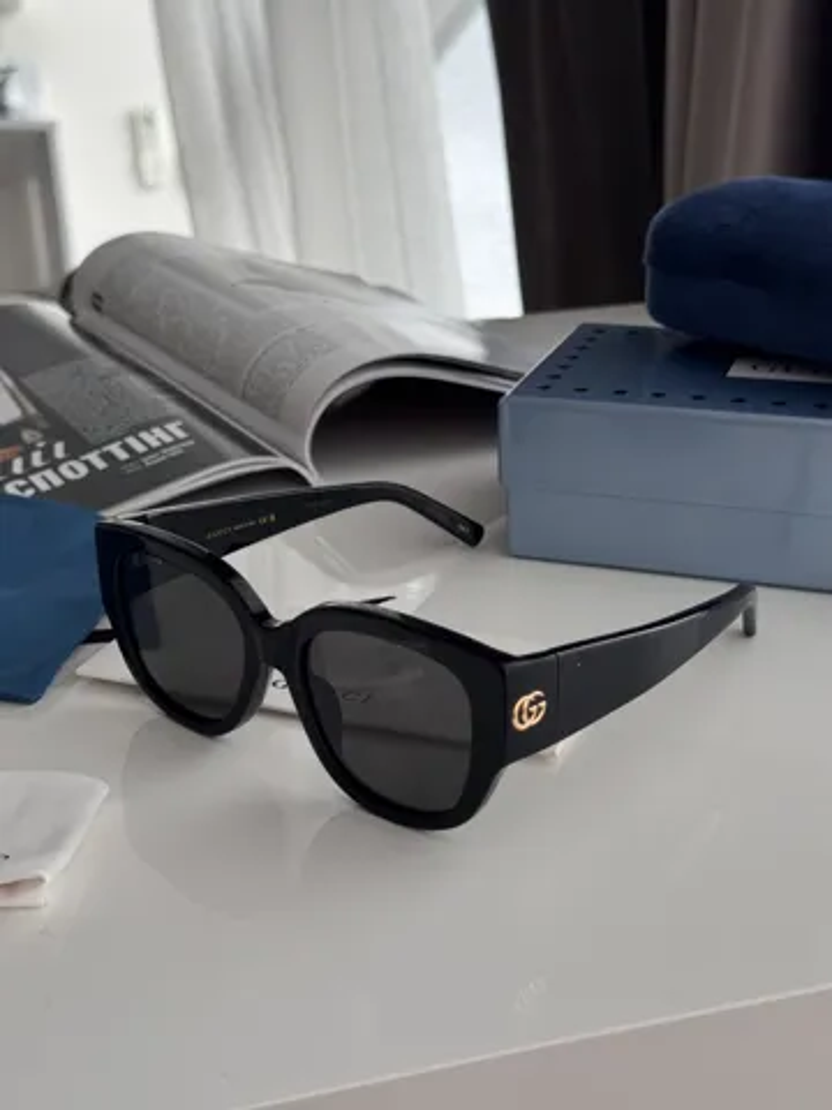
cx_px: 416
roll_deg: +0.6
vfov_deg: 39.7
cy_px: 555
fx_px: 1538
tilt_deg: -22.2
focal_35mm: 48
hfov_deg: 30.3
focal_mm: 6.76
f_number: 1.78
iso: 64
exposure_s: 1/651
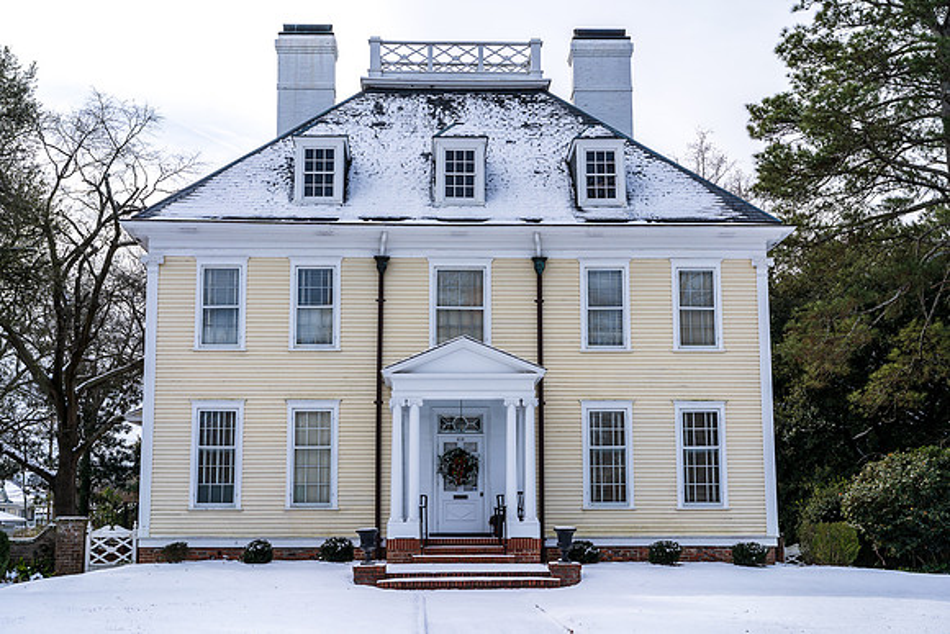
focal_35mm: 51
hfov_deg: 39.1
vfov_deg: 26.6
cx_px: 475
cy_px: 317
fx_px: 1339
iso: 100
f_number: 8
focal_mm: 50
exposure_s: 1/250
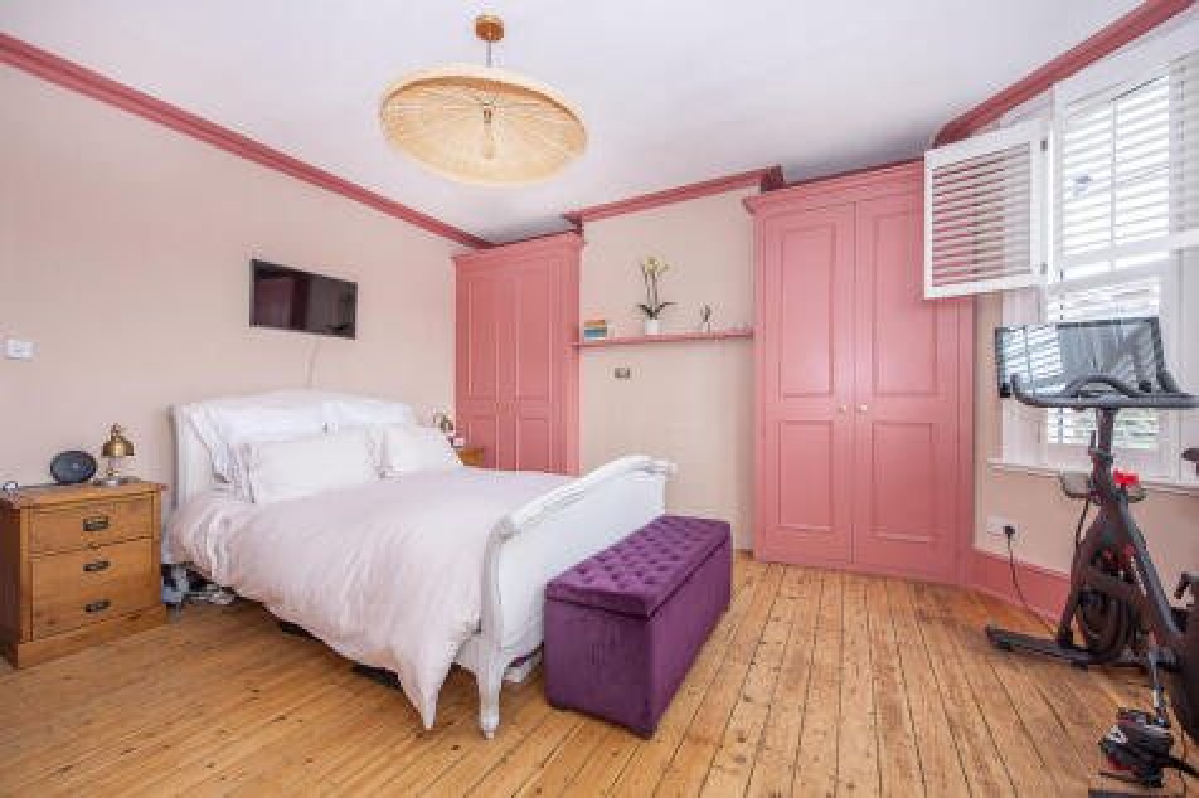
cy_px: 399
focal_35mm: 14
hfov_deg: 104.3
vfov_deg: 81.2
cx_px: 600
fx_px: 466
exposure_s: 1/50
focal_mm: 14
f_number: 5.6
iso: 320
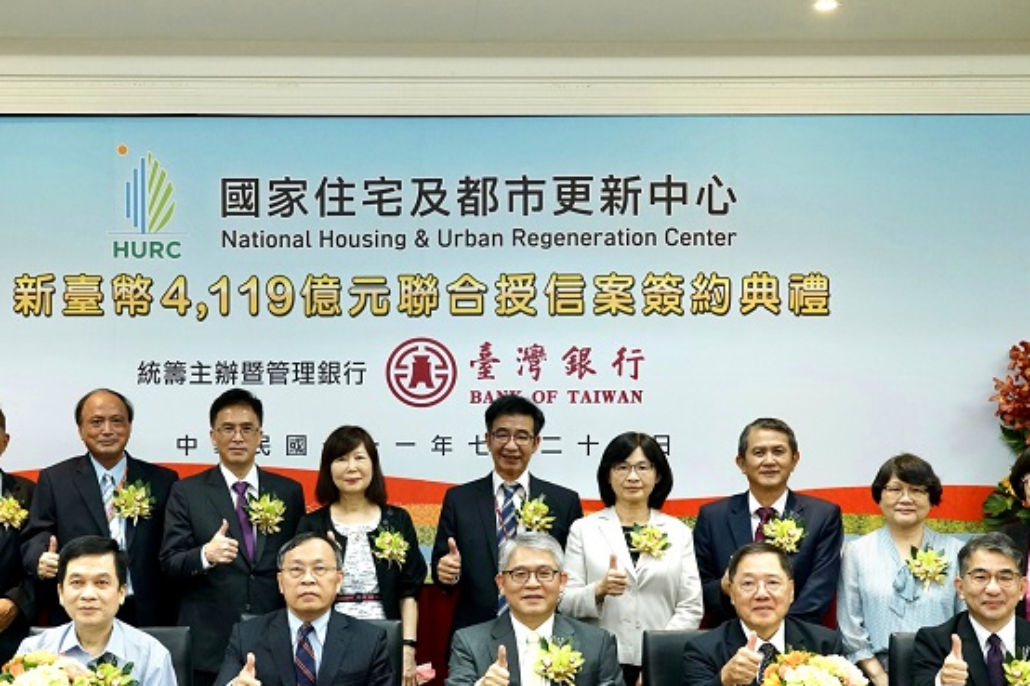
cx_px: 426
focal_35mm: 52
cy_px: 492
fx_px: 1487
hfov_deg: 38.1
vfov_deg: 25.7
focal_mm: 36
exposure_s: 1/125
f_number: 6.3
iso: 2500
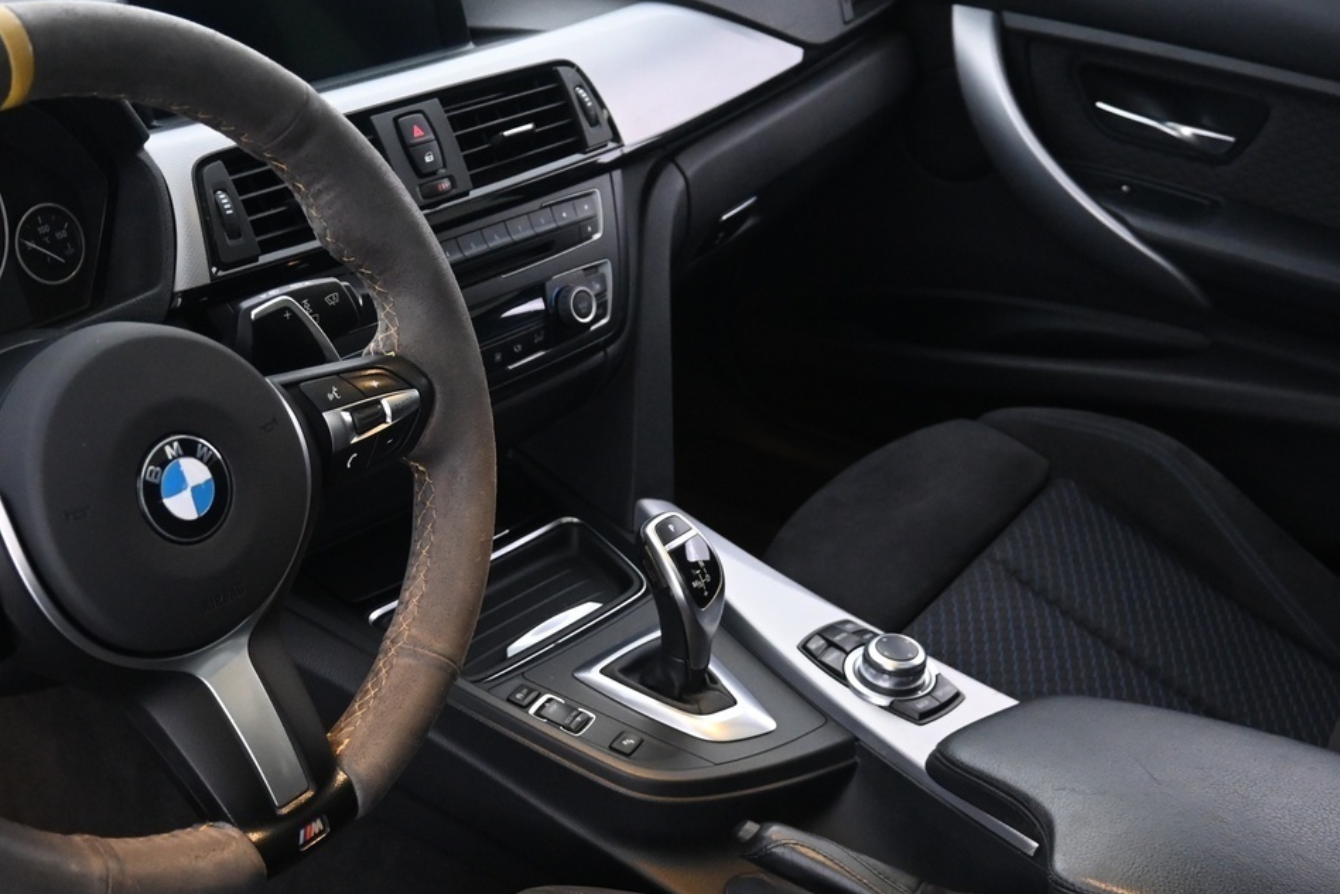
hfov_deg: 47.2
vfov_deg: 32.2
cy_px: 646
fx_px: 1526
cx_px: 543
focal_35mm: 41
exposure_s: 1/25
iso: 2000
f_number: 3.5
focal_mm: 16
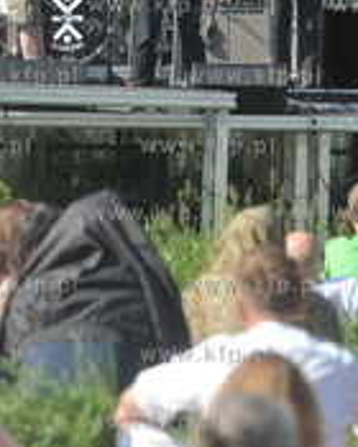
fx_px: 5404
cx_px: 100
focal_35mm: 408
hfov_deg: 3.8
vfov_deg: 4.7
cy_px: 110
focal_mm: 190
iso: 400
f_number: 5.6
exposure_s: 1/1250
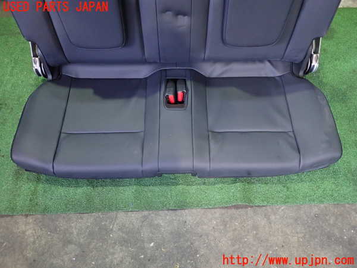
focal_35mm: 25
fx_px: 258
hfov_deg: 69.4
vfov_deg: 54.9
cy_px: 134
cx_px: 178
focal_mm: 4.5
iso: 800
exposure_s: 1/30
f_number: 2
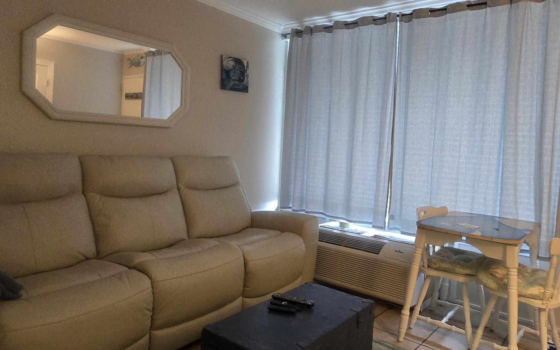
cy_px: 161
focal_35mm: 23
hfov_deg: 76.2
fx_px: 351
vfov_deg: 52.9
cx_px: 339
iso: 640
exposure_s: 1/60
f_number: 2.2
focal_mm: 2.2
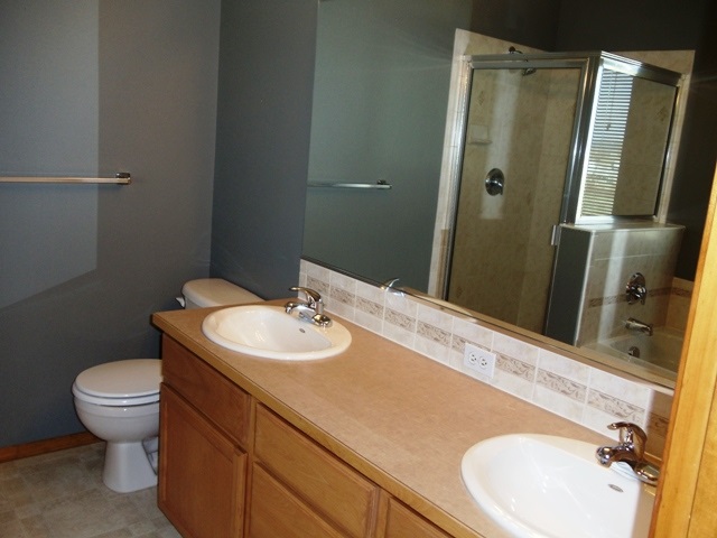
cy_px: 269
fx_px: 911
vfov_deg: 32.9
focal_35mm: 44
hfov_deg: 42.9
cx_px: 358
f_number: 3.5
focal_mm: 6
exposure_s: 1/30
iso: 100
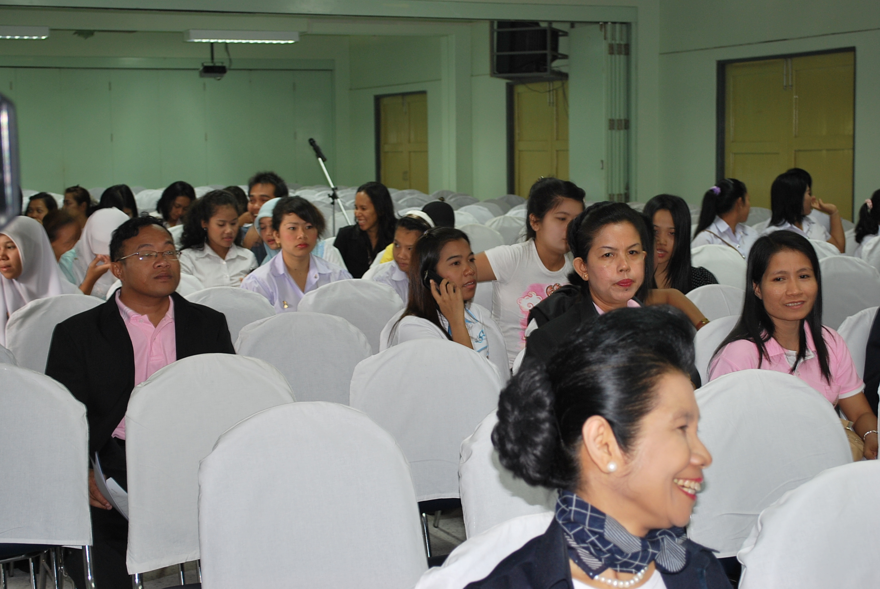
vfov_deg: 23.8
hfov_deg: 35.0
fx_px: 1395
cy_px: 294
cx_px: 440
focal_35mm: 57
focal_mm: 38
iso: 200
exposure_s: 1/15
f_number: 5.6
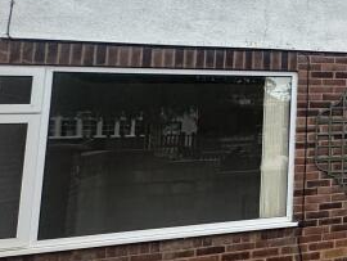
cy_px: 63
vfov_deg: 27.2
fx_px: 532
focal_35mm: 53
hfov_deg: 23.2
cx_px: 595
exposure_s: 1/1020
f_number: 2.2
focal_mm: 2.22
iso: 40
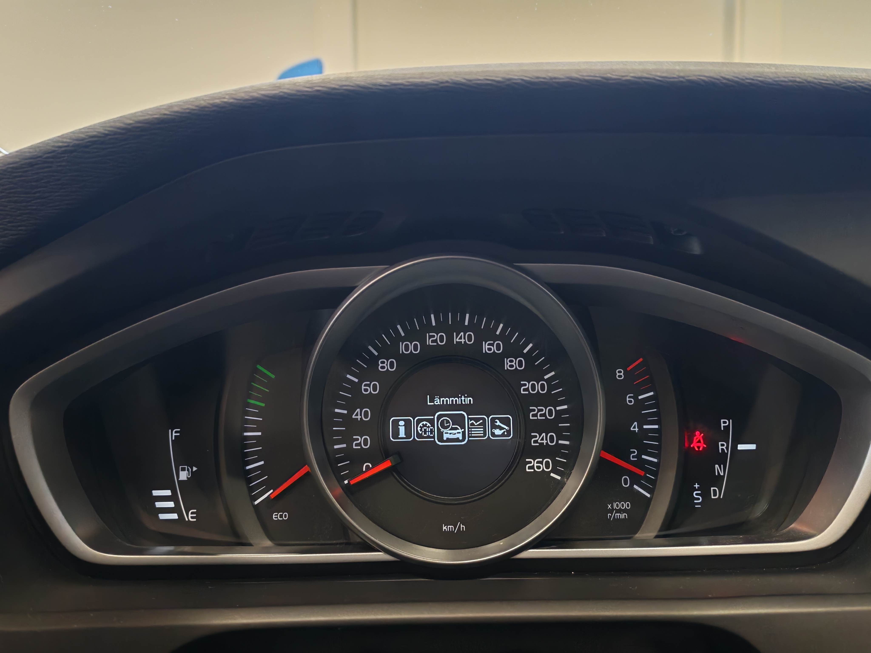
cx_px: 436
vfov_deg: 41.8
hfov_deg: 54.0
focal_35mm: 34
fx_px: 856
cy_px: 326
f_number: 1.9
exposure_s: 1/100
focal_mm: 6.12
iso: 800
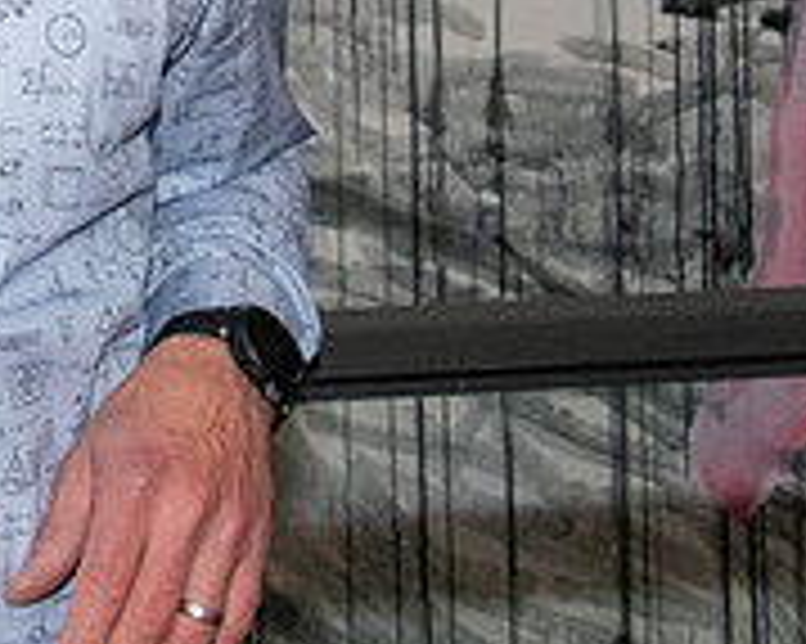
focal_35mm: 202
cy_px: -226
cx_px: -250
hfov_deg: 9.4
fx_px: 4816
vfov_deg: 7.6
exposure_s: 1/125
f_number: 13
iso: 5000
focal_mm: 40
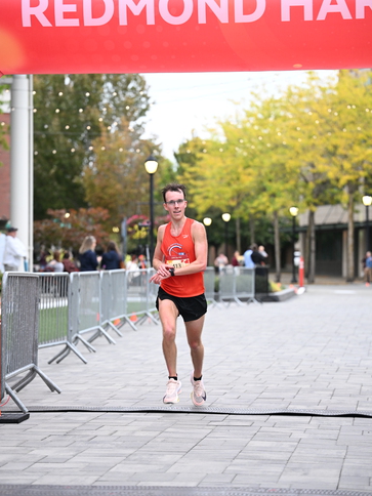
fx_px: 1505
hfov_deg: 14.1
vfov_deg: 18.7
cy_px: 251
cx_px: 185
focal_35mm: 105
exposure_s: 1/800
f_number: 2.8
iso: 1600
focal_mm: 96
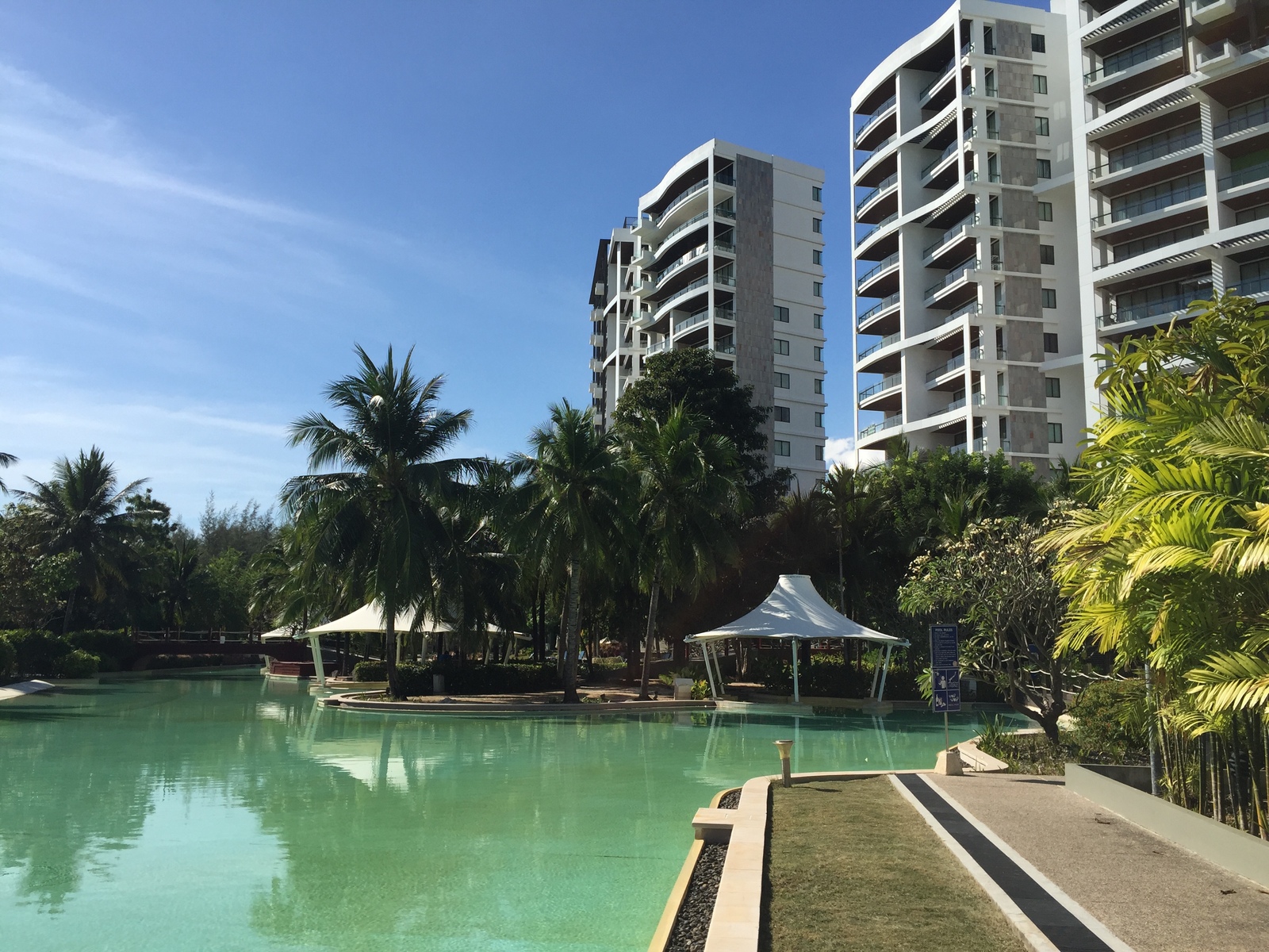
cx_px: 634
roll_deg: -1.1
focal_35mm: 29
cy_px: 476
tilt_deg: +10.0
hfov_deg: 61.7
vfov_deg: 48.2
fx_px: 1063
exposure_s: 1/2825
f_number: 2.2
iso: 32
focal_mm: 4.15
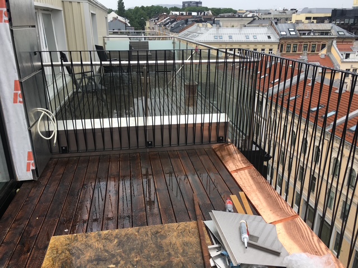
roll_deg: +0.1
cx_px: 179
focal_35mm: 29
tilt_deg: -17.6
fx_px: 300
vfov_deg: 48.2
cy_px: 134
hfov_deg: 61.7
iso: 25
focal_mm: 4.15
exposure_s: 1/109
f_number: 2.2
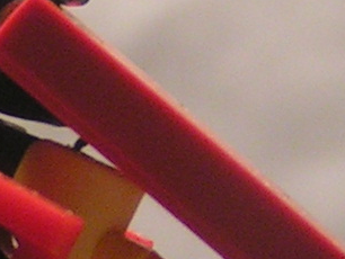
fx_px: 2733
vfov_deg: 5.4
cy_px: 224
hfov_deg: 7.2
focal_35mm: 274
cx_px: -86
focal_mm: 6.3
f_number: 2.8
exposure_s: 1/50
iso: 100
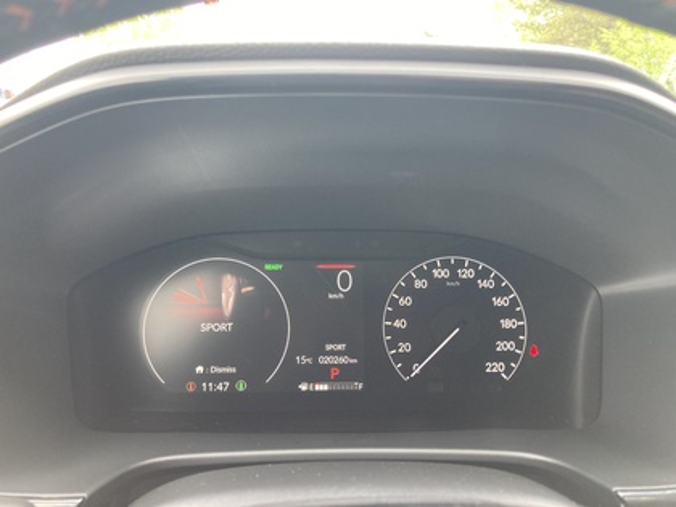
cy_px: 254
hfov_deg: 63.4
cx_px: 338
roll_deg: -2.5
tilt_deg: -13.7
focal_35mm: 28
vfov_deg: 49.7
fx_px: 547
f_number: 1.8
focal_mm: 3.99
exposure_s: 1/60
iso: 100
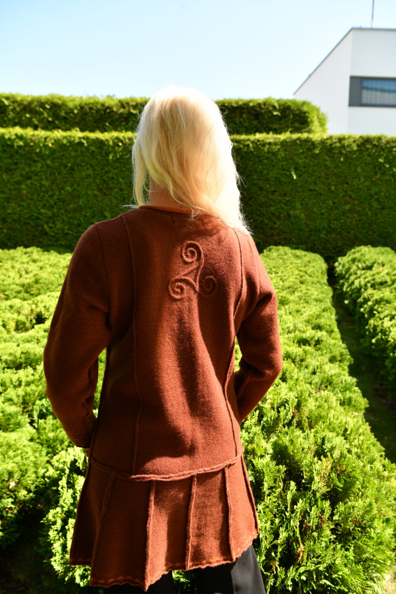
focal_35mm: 30
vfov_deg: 61.9
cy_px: 297
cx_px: 198
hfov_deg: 43.6
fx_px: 495
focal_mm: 30
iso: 100
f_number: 5.6
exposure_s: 1/125
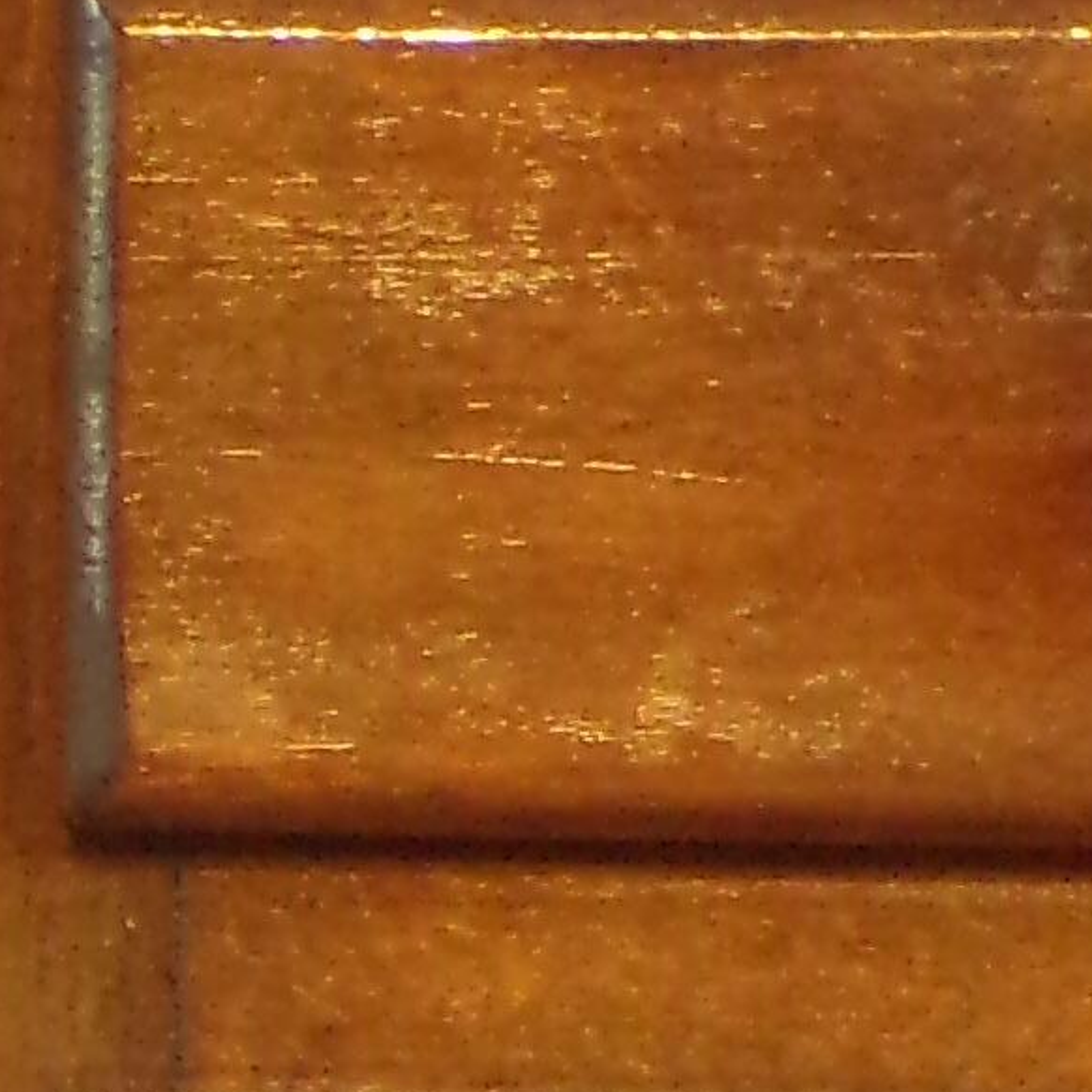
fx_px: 12242
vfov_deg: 5.1
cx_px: 1388
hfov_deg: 5.1
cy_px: 1764
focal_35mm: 343
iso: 400
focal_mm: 8.7
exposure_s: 1/17
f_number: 3.5
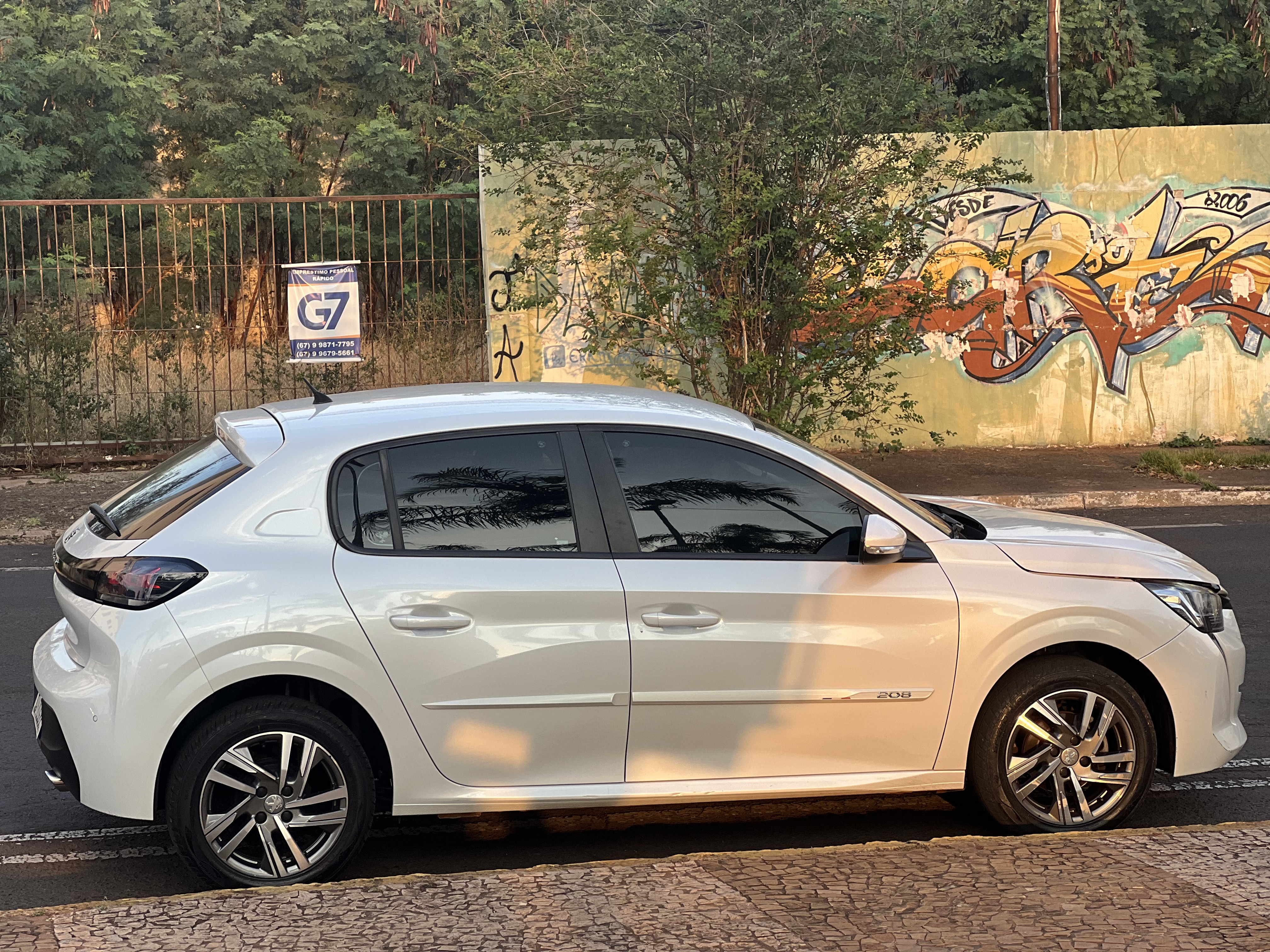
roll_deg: +2.0
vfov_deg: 19.1
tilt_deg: -4.0
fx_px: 2825
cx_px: 635
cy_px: 476
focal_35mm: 77
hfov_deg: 25.3
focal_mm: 9
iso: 32
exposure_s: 1/121
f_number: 2.8
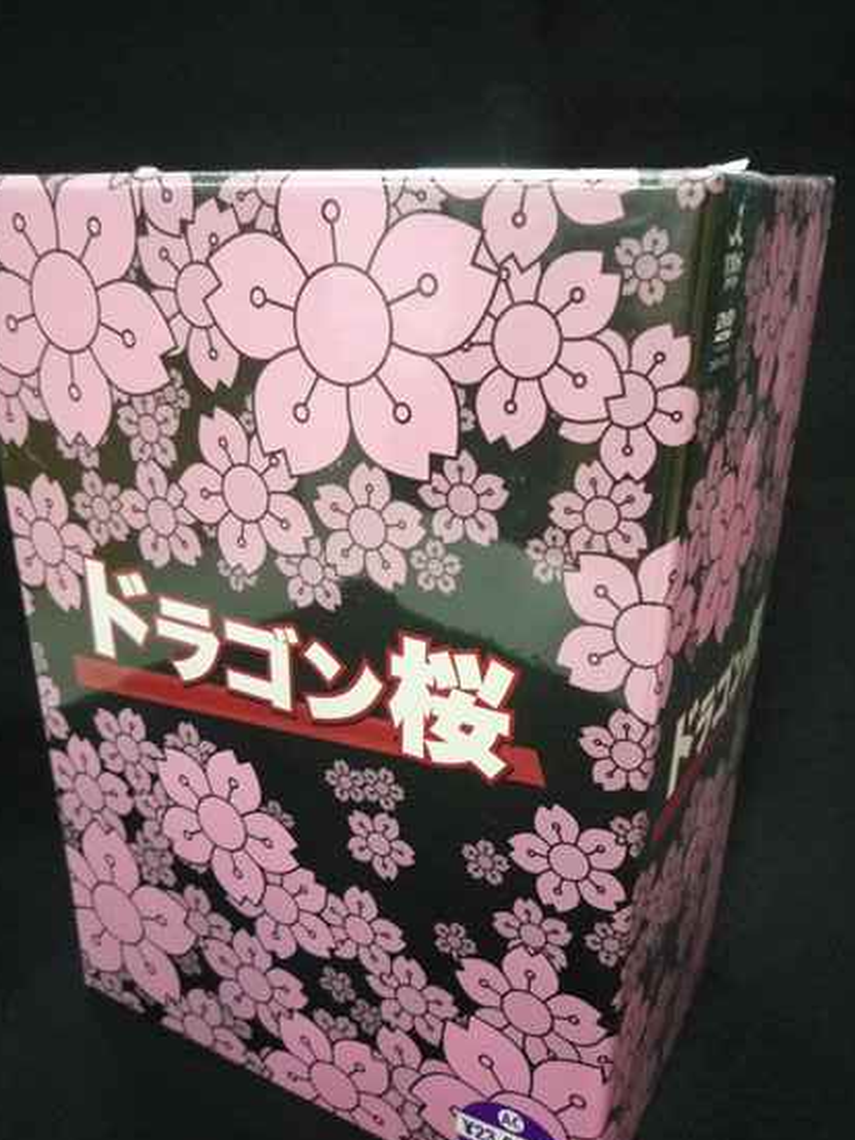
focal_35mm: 29
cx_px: 382
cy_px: 642
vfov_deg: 61.4
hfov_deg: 48.1
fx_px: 955
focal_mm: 4.4
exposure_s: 1/20
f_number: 2.8
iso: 400
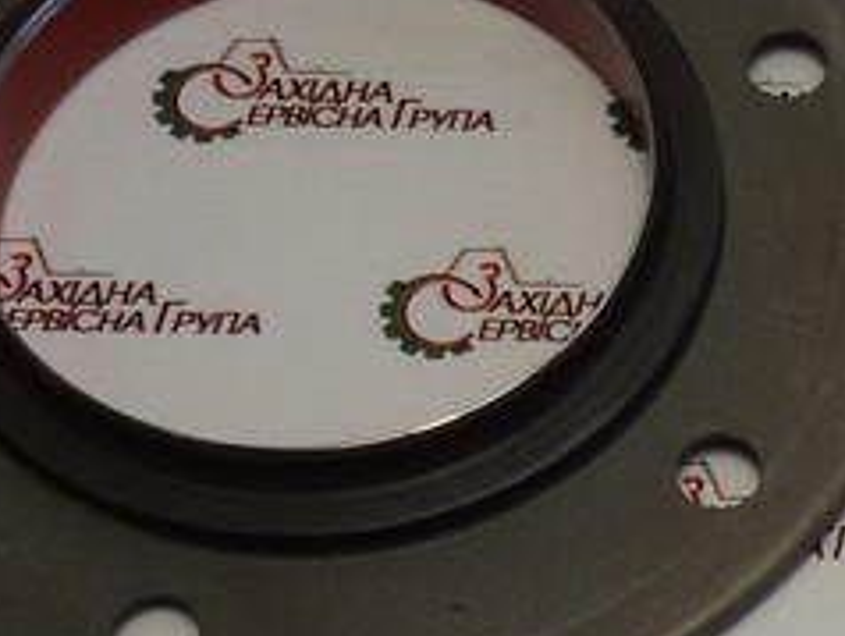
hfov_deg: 14.4
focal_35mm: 130
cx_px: 1150
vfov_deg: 11.0
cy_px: 931
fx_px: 3177
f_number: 2.4
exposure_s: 1/100
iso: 40
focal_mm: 2.93
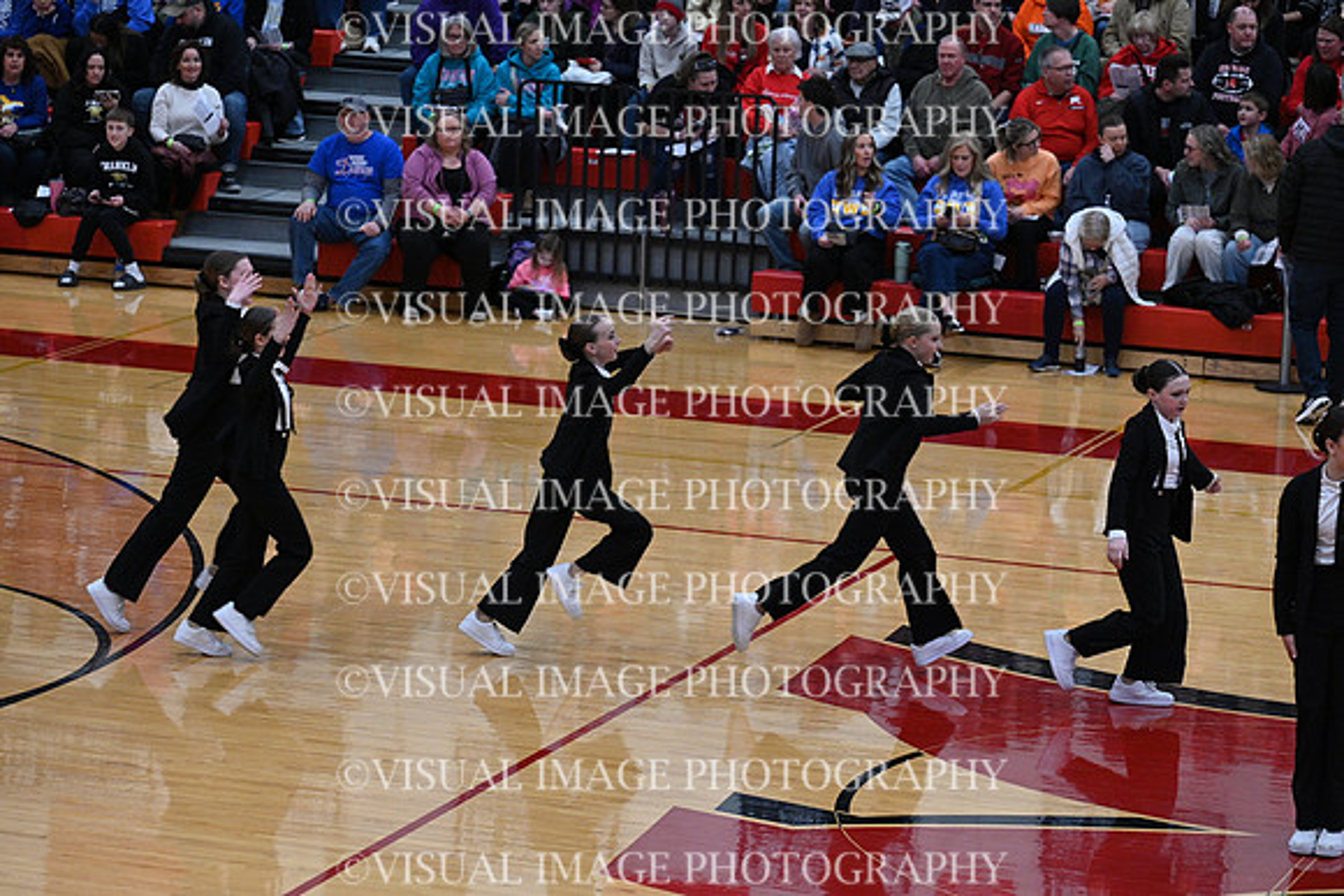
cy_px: 448
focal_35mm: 130
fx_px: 4854
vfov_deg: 10.6
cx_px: 672
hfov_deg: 15.8
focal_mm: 130
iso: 4000
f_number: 4
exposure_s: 1/400
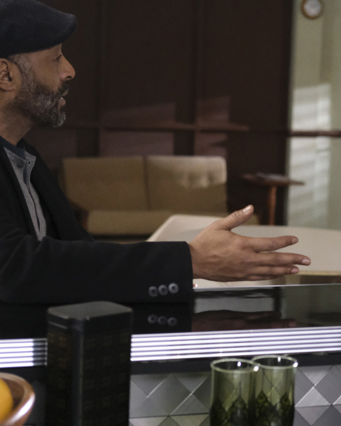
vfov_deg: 21.7
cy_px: 225
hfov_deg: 17.3
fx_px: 1109
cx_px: 278
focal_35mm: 88
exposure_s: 1/200
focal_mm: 35
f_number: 2.5
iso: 8000
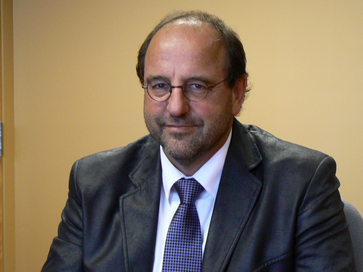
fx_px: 1426
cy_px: 136
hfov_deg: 14.5
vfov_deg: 10.9
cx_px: 182
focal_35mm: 136
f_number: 3.2
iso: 200
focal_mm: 18.6
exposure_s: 1/15
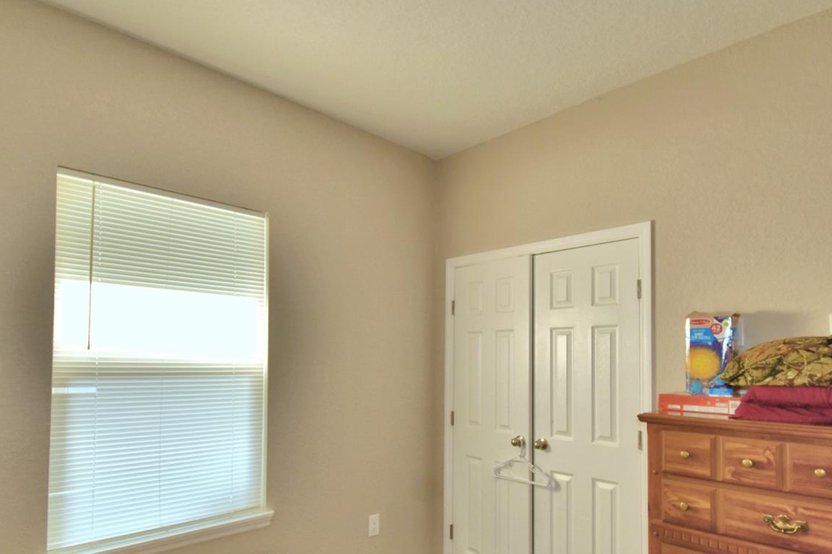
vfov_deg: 58.8
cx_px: 435
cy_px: 341
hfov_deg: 81.2
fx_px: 485
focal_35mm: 21
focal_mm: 10
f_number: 4.5
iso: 200
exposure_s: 1/60
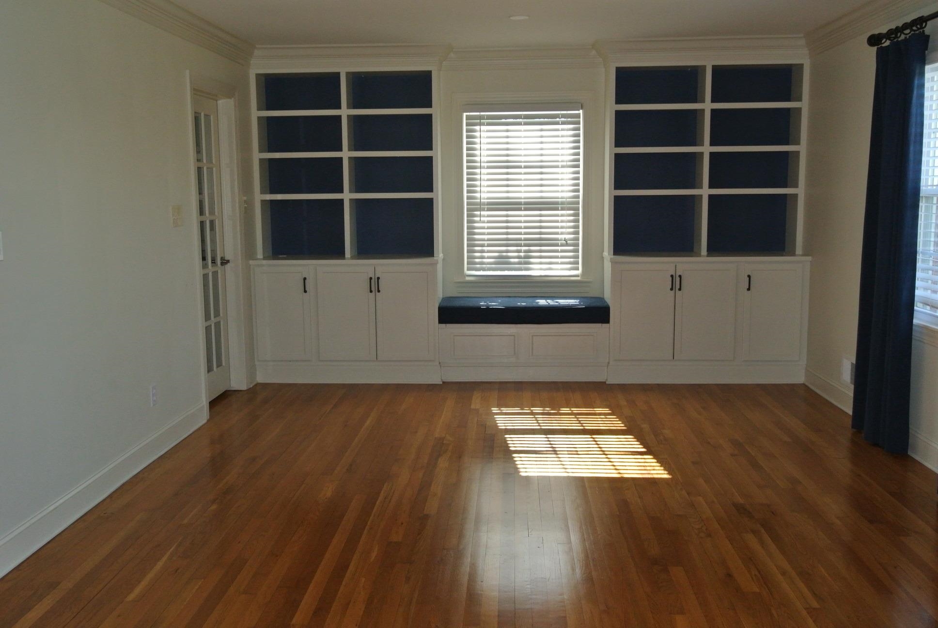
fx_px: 913
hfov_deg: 54.4
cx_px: 469
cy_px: 314
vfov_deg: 38.0
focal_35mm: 35
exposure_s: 1/60
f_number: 5.6
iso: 560
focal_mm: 13
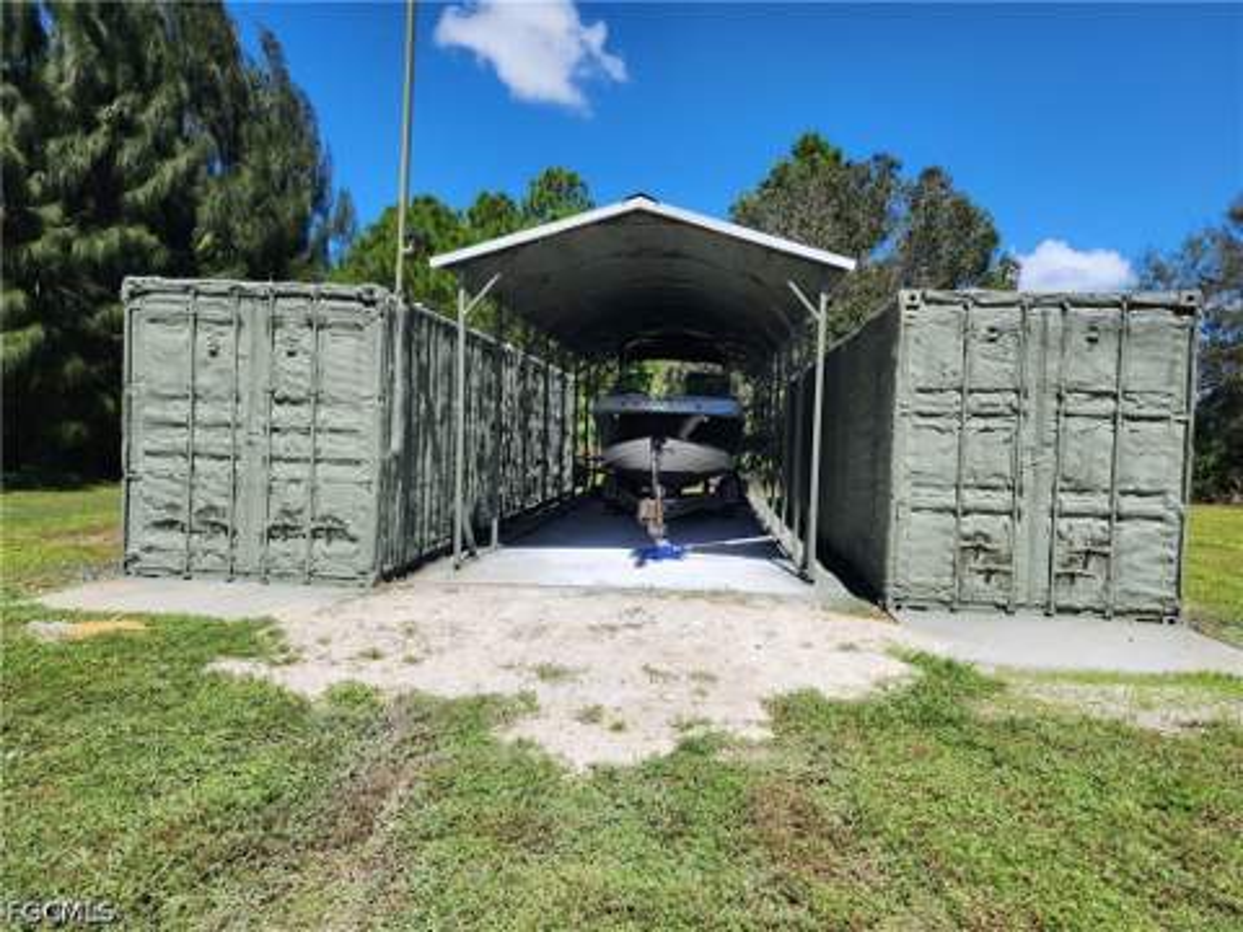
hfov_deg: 73.9
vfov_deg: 58.9
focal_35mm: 23
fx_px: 826
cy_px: 466
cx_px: 622
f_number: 1.8
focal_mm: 6.4
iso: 12
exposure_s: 1/1245
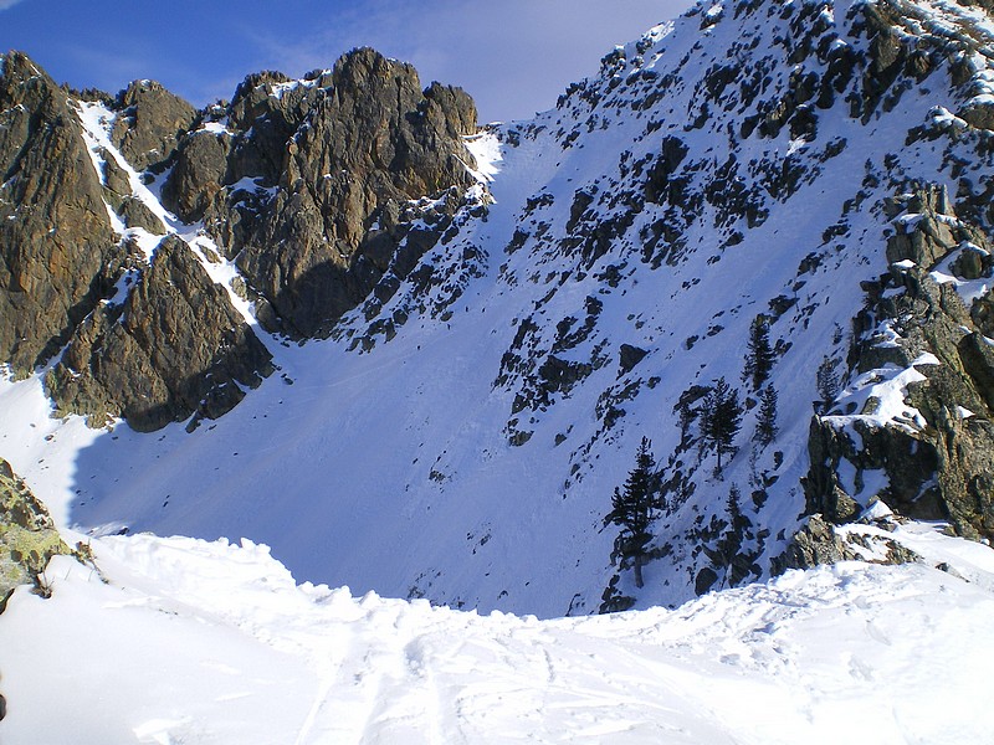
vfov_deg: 37.7
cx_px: 497
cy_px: 372
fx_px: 1091
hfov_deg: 49.0
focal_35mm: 38
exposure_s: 1/500
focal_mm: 6.3
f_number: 4.6
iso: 64
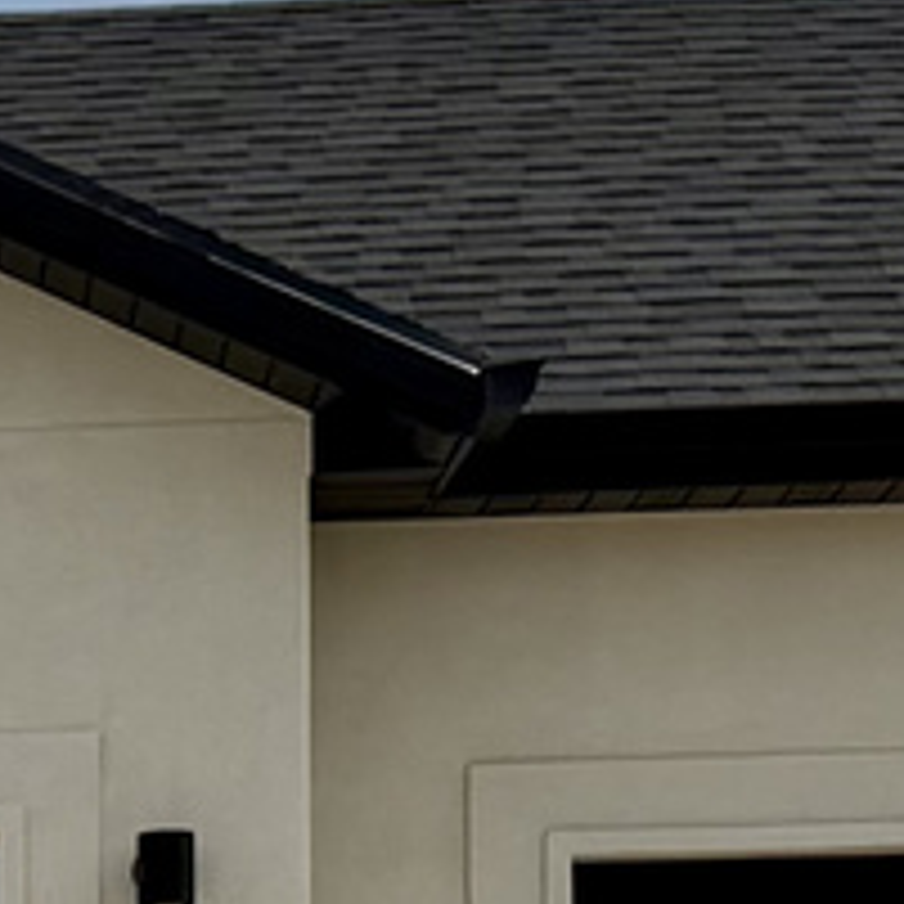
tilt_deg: +1.8
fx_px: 6382
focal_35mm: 216
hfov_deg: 7.6
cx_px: -1124
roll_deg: +0.5
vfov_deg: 7.9
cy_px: 1556
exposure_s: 1/9091
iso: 80
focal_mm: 6.76
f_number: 1.78
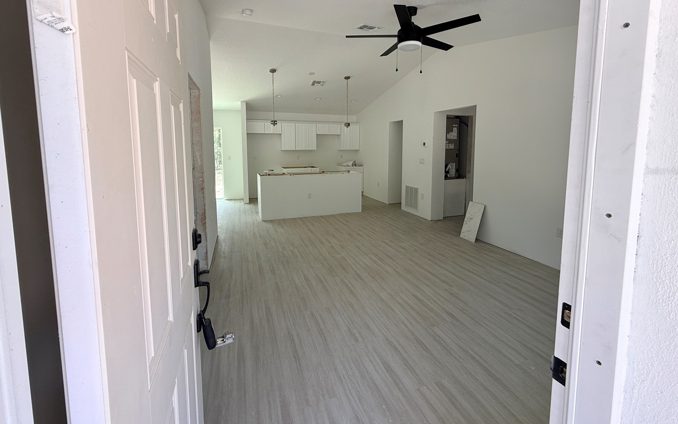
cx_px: 342
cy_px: 171
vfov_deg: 74.0
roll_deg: +0.2
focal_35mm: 15
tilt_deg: -5.4
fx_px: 277
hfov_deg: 101.5
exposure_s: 1/164
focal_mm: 2.22
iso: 64
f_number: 2.2
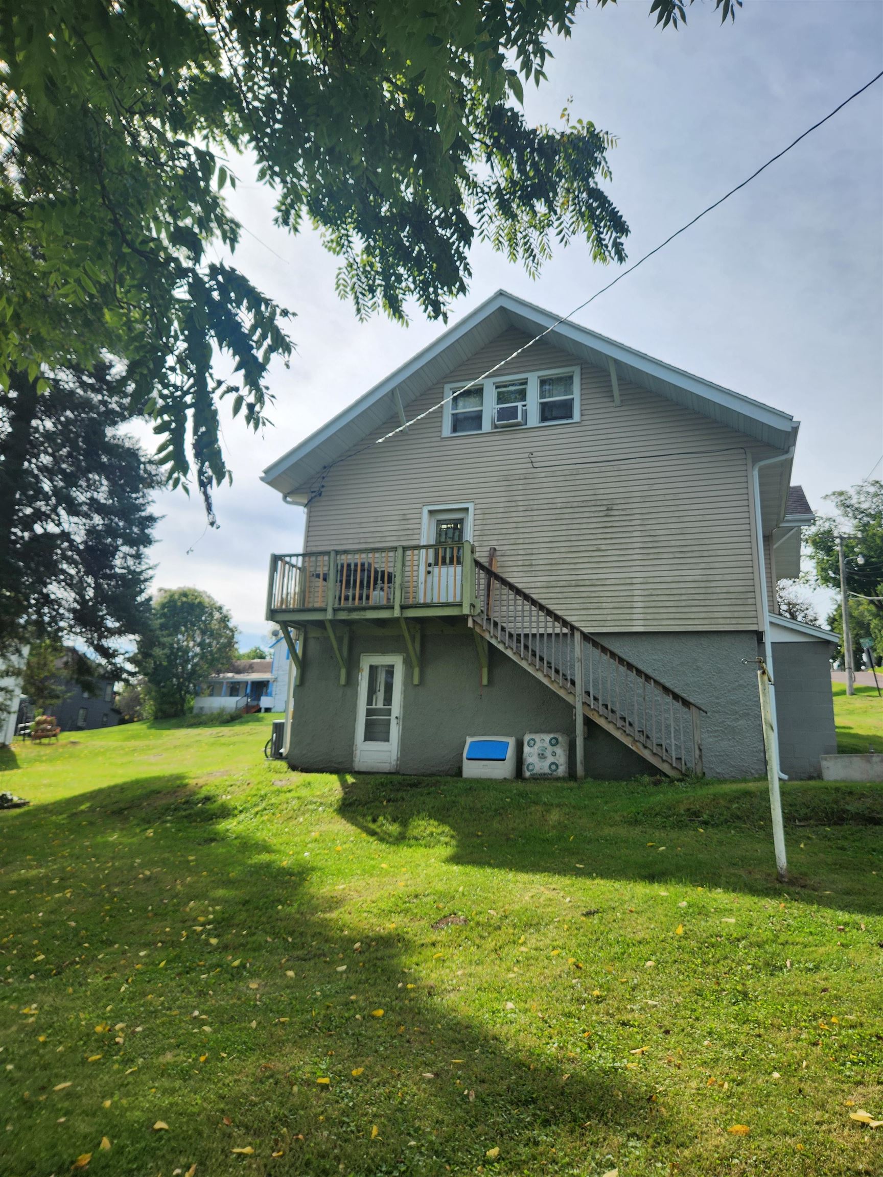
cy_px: 588
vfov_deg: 73.9
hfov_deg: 58.9
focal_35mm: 23
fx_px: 782
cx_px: 442
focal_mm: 5.4
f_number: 1.8
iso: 20
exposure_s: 1/1484
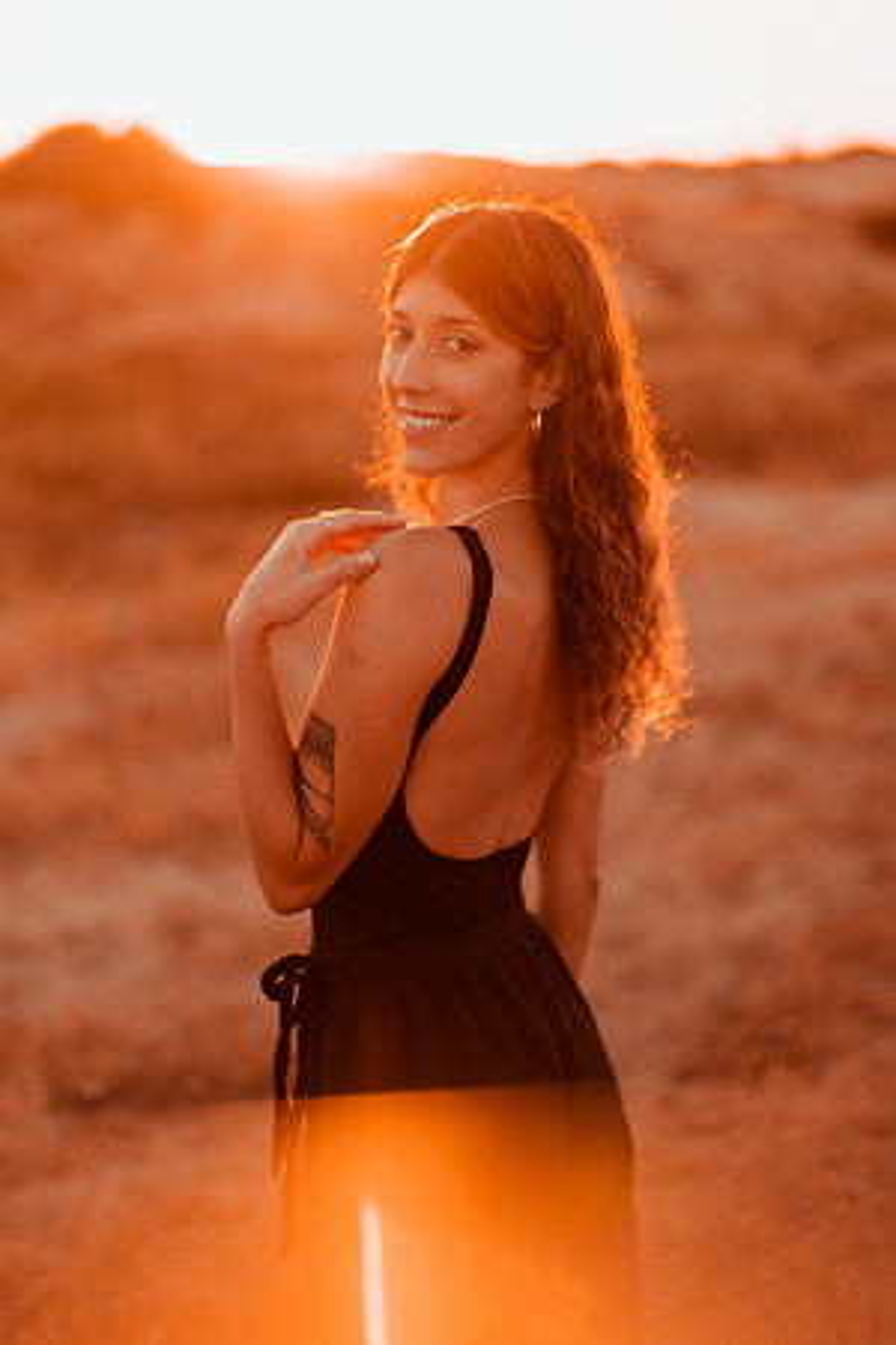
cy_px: 672
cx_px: 448
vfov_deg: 34.5
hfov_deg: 23.4
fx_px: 2165
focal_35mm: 58
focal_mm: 58
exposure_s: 1/1600
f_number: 1.4
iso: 100
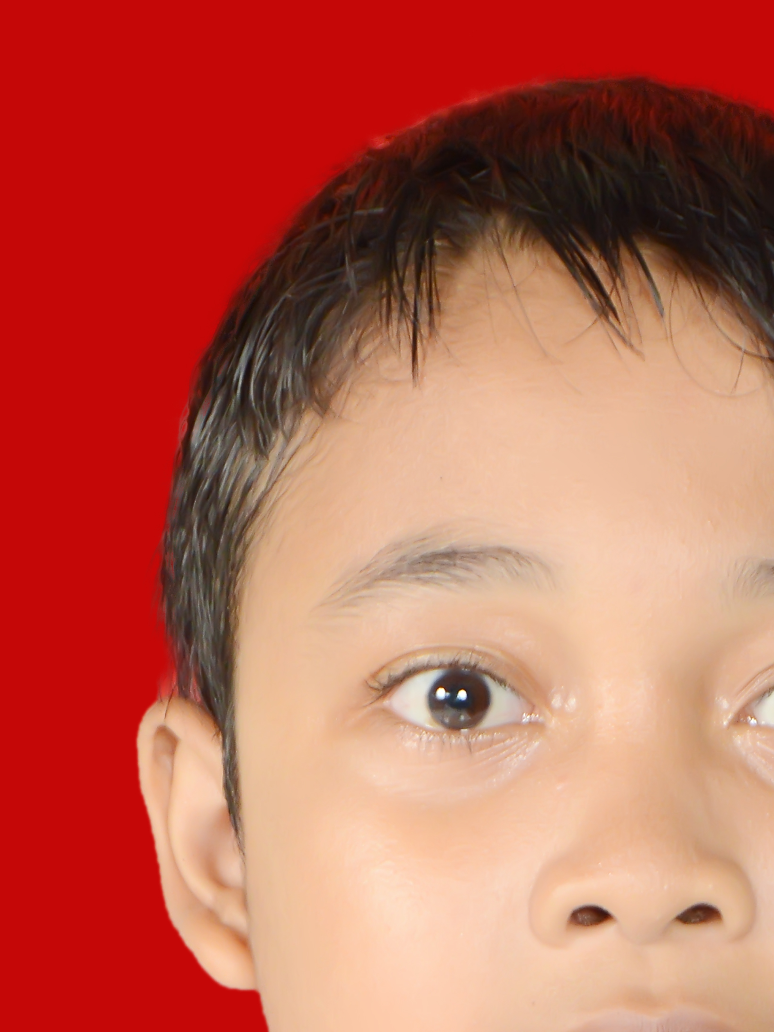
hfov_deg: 7.5
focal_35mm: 199
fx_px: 5932
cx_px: 636
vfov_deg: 9.8
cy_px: 1289
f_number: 6.3
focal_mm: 50
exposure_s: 1/125
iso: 400
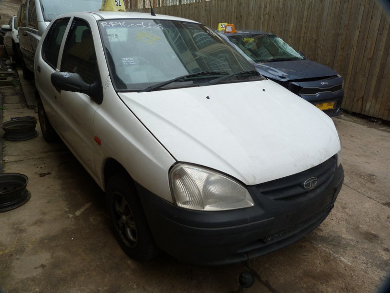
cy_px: 146
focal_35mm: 25
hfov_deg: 69.4
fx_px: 282
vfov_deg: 54.9
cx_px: 195
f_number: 4
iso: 80
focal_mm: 4.5
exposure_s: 1/160
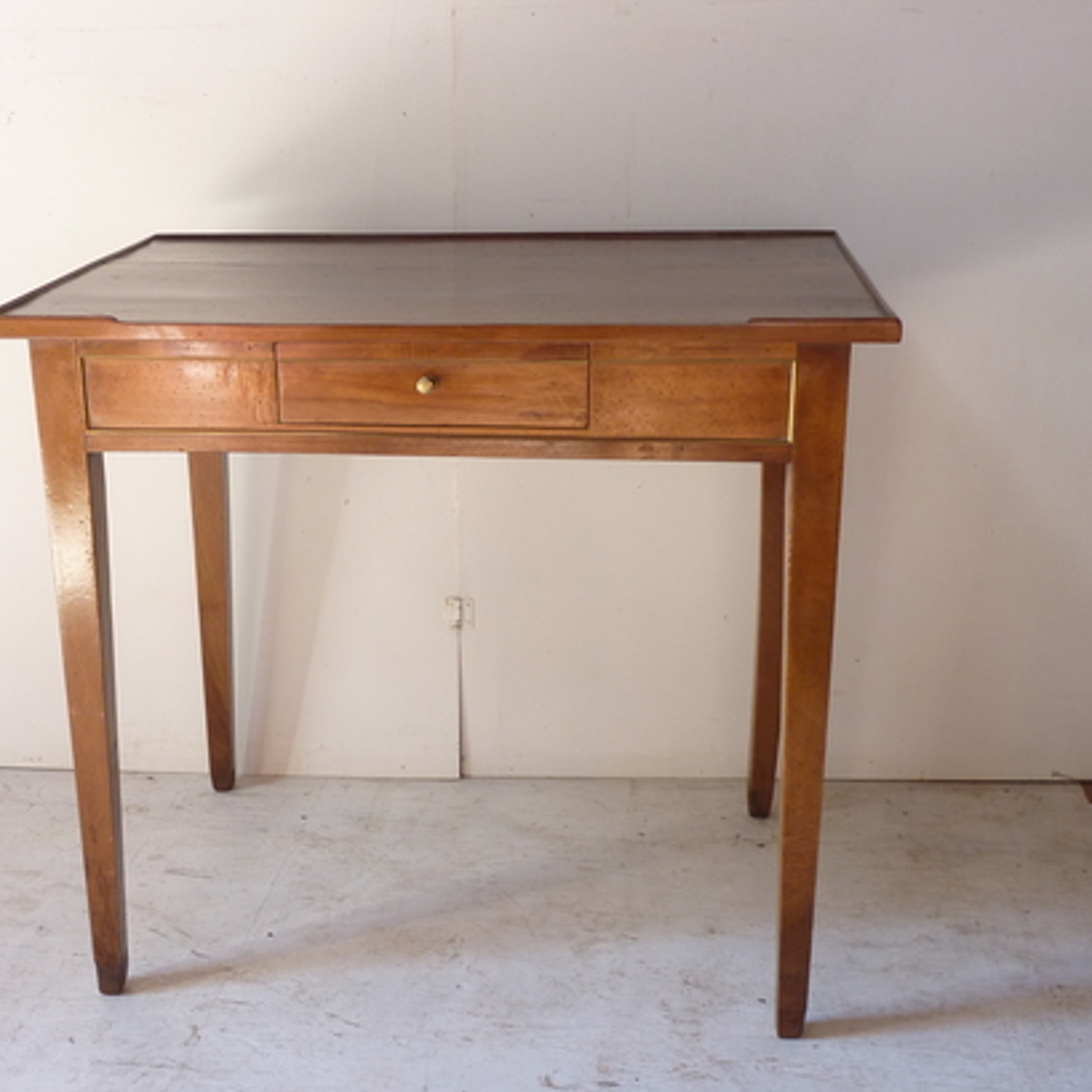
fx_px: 1713
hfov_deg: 35.1
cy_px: 561
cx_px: 398
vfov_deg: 35.4
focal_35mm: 48
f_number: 3.6
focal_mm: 6.1
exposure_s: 1/30
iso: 160
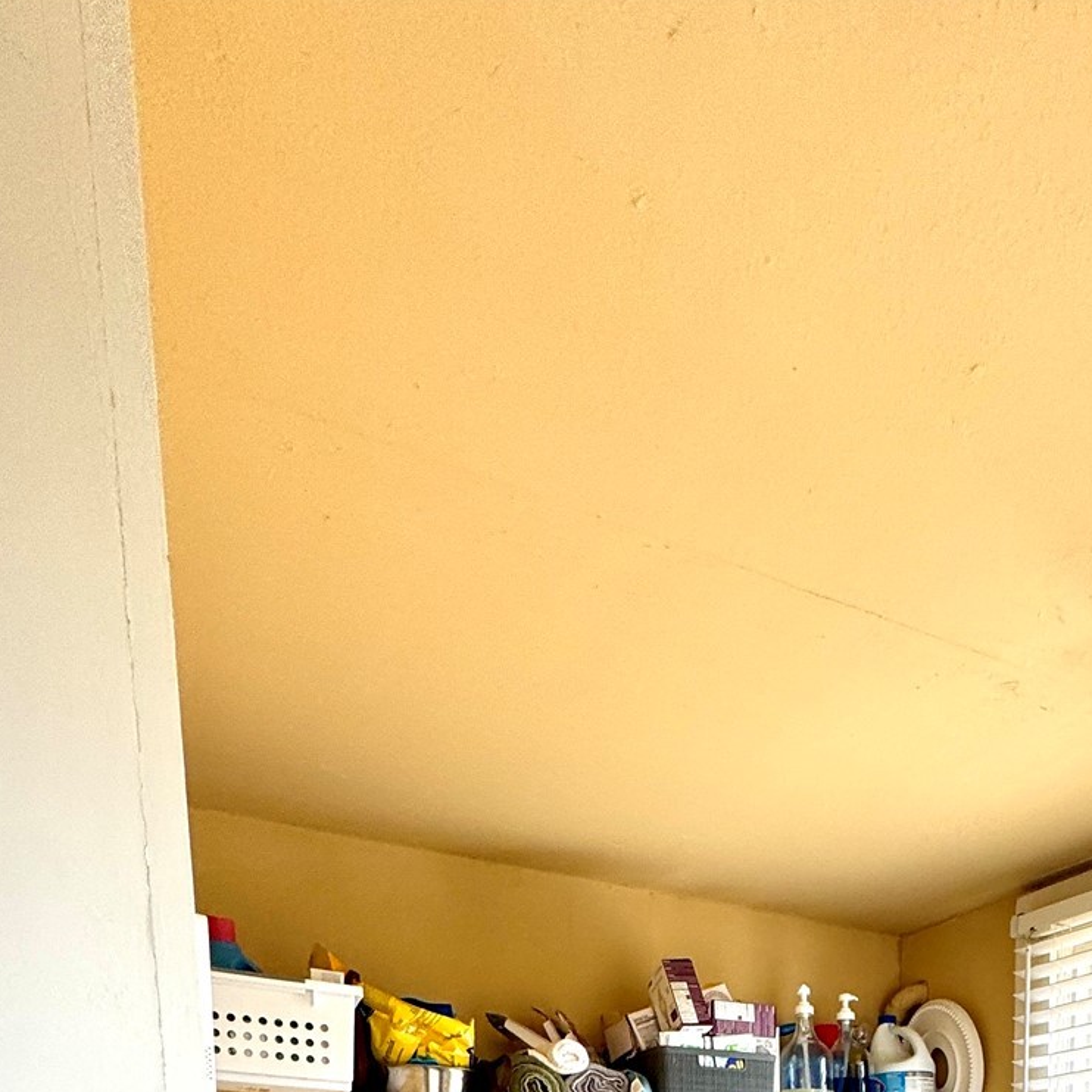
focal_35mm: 32
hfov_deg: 48.4
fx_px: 1142
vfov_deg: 35.8
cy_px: 1398
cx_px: 861
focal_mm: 2.22
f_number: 2.2
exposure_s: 1/126
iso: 40
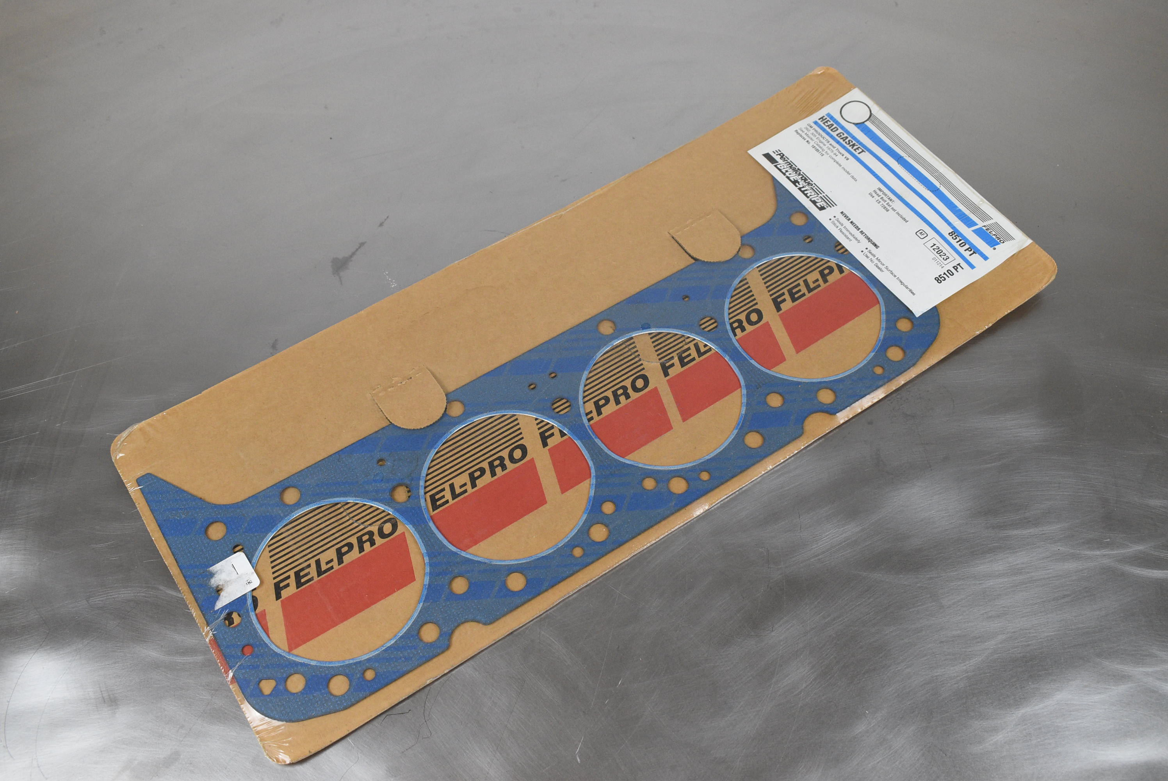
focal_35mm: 36
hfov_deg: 53.1
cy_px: 390
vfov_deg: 36.9
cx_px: 584
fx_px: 1169
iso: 1250
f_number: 7.1
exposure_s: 1/200
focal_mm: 24
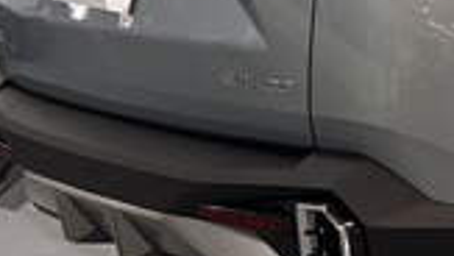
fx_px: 1337
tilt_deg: -2.1
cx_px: 524
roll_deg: -0.5
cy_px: -67
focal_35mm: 111
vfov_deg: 10.7
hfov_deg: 18.4
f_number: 1.6
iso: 200
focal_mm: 5.96
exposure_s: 1/100
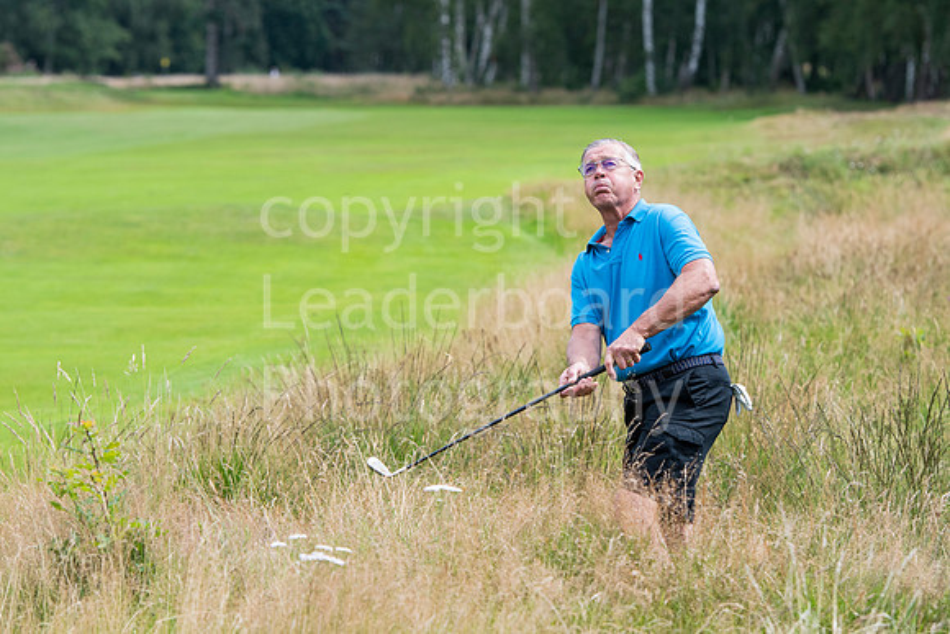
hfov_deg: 11.0
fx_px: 4949
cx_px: 475
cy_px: 317
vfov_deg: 7.3
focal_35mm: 188
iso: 500
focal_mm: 125
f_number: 4.5
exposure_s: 1/1600
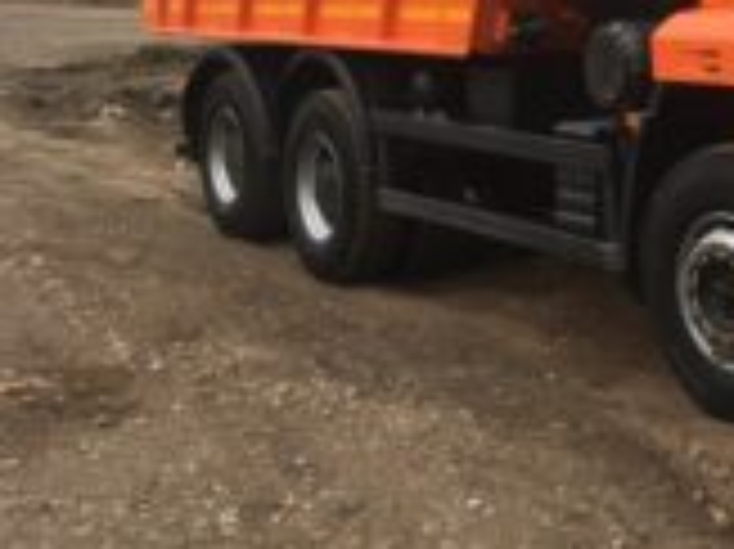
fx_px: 1398
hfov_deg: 26.8
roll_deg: -0.1
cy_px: 68
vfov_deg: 21.8
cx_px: 824
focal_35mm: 66
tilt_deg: -2.6
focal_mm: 4.15
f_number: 2.2
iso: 25
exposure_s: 1/553
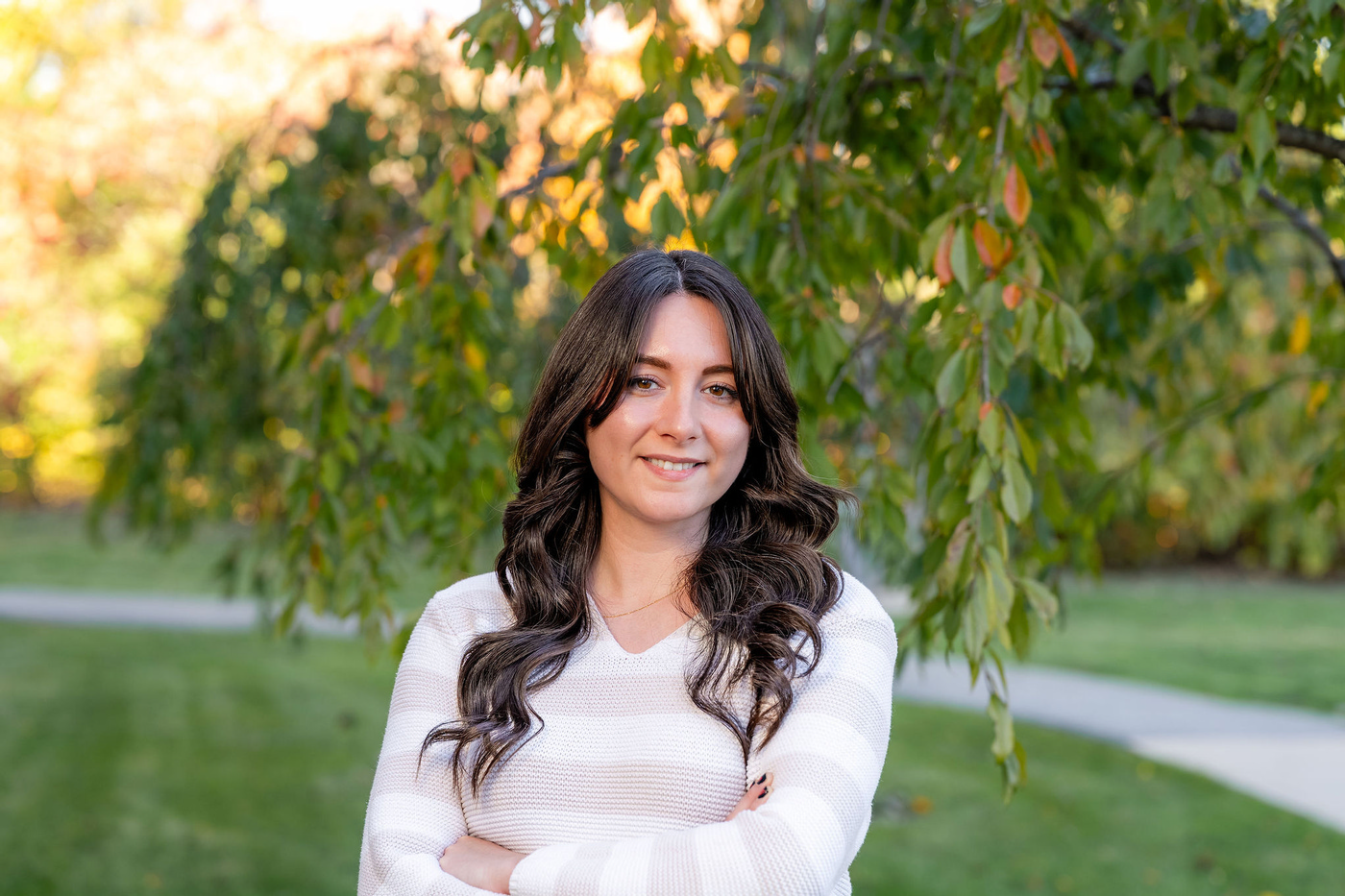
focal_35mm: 70
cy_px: 448
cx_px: 672
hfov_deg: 28.8
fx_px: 2615
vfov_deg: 19.5
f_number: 3.2
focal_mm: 70
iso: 250
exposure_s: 1/250
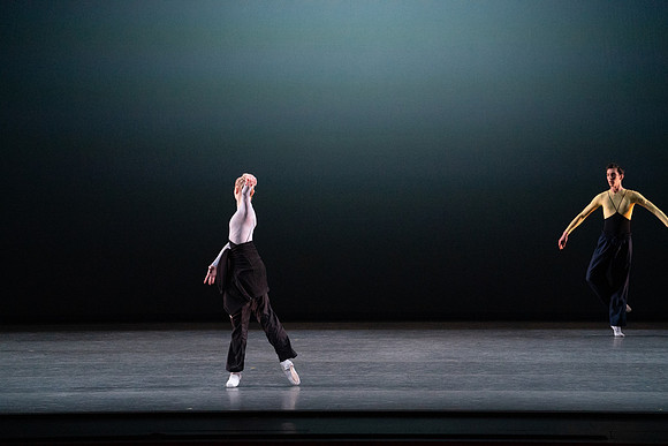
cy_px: 223
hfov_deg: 13.2
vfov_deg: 8.8
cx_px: 334
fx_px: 2895
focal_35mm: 156
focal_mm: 156
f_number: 6.3
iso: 12800
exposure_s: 1/500
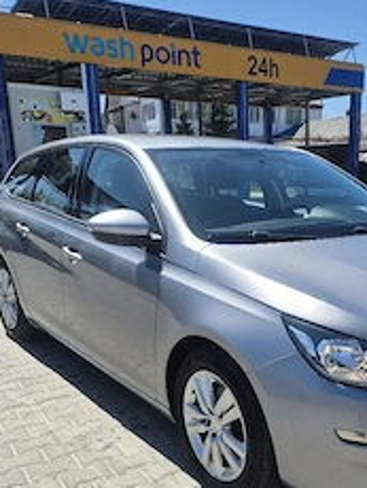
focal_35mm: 40
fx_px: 564
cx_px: 286
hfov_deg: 35.0
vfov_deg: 46.2
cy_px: 318
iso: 25
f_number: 1.8
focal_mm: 5.4
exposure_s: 1/1667
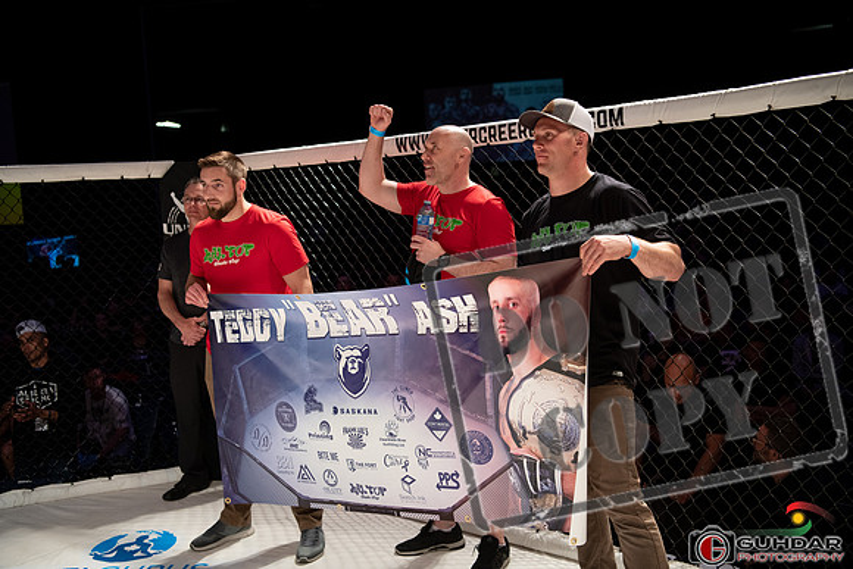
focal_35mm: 38
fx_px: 901
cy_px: 284
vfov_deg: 35.1
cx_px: 426
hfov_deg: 50.7
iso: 900
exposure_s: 1/1000
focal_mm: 38
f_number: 2.8
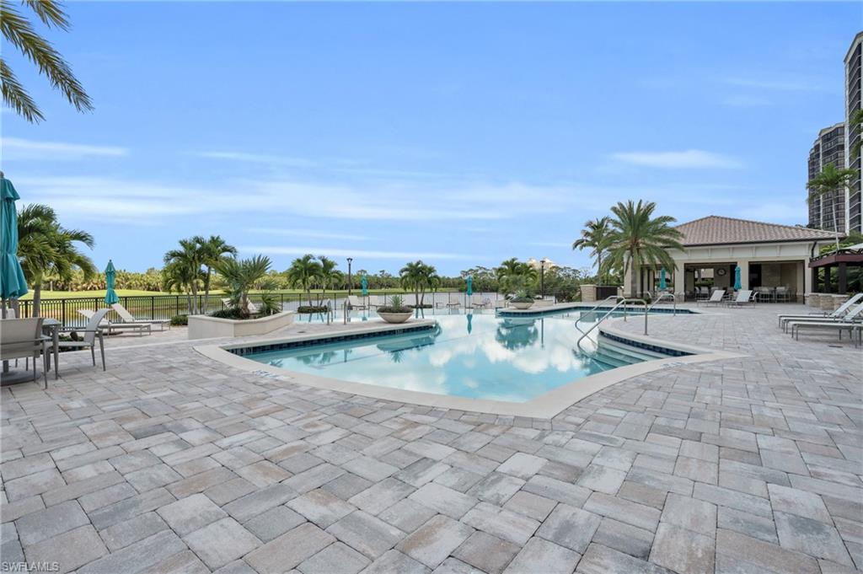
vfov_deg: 73.7
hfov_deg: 96.8
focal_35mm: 16
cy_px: 287
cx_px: 432
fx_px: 383
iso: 200
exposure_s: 1/500
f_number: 10
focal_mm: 16
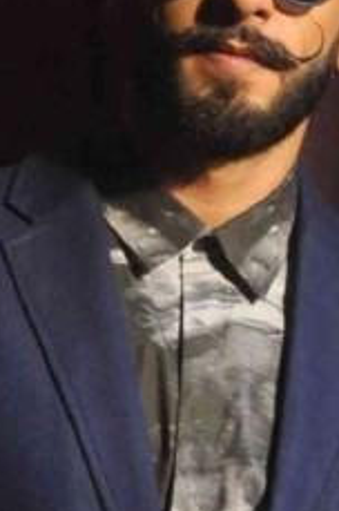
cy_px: 1026
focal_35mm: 276
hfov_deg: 5.0
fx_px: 3910
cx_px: 348
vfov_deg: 7.2
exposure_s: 1/160
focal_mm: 28
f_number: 10
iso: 1000
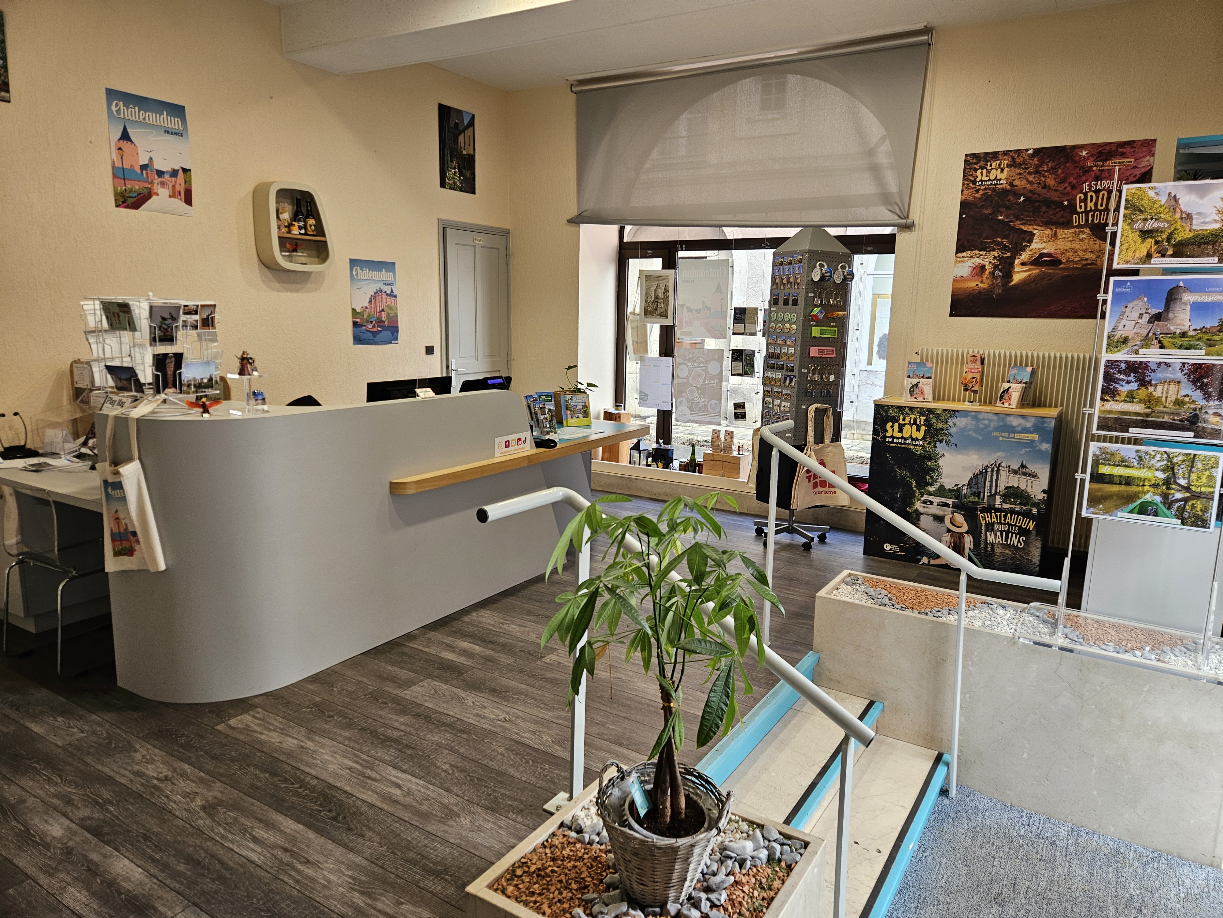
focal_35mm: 23
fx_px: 813
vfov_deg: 58.9
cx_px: 612
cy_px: 459
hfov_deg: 73.9
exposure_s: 1/100
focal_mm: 5.4
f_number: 1.8
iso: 100
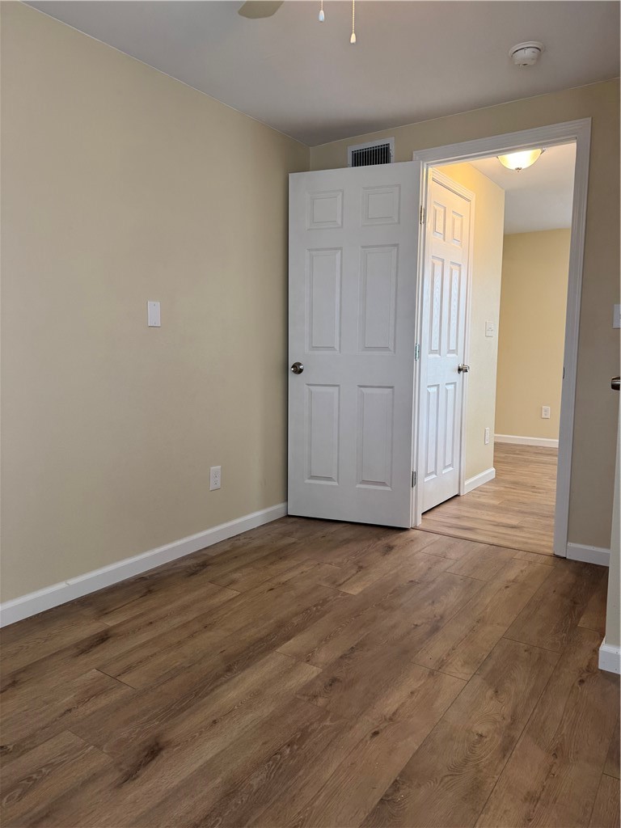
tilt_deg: -6.5
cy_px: 414
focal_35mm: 24
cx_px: 310
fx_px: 574
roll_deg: +0.1
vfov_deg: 71.6
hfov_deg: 56.8
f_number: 1.78
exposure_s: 1/120
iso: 100
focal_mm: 6.76
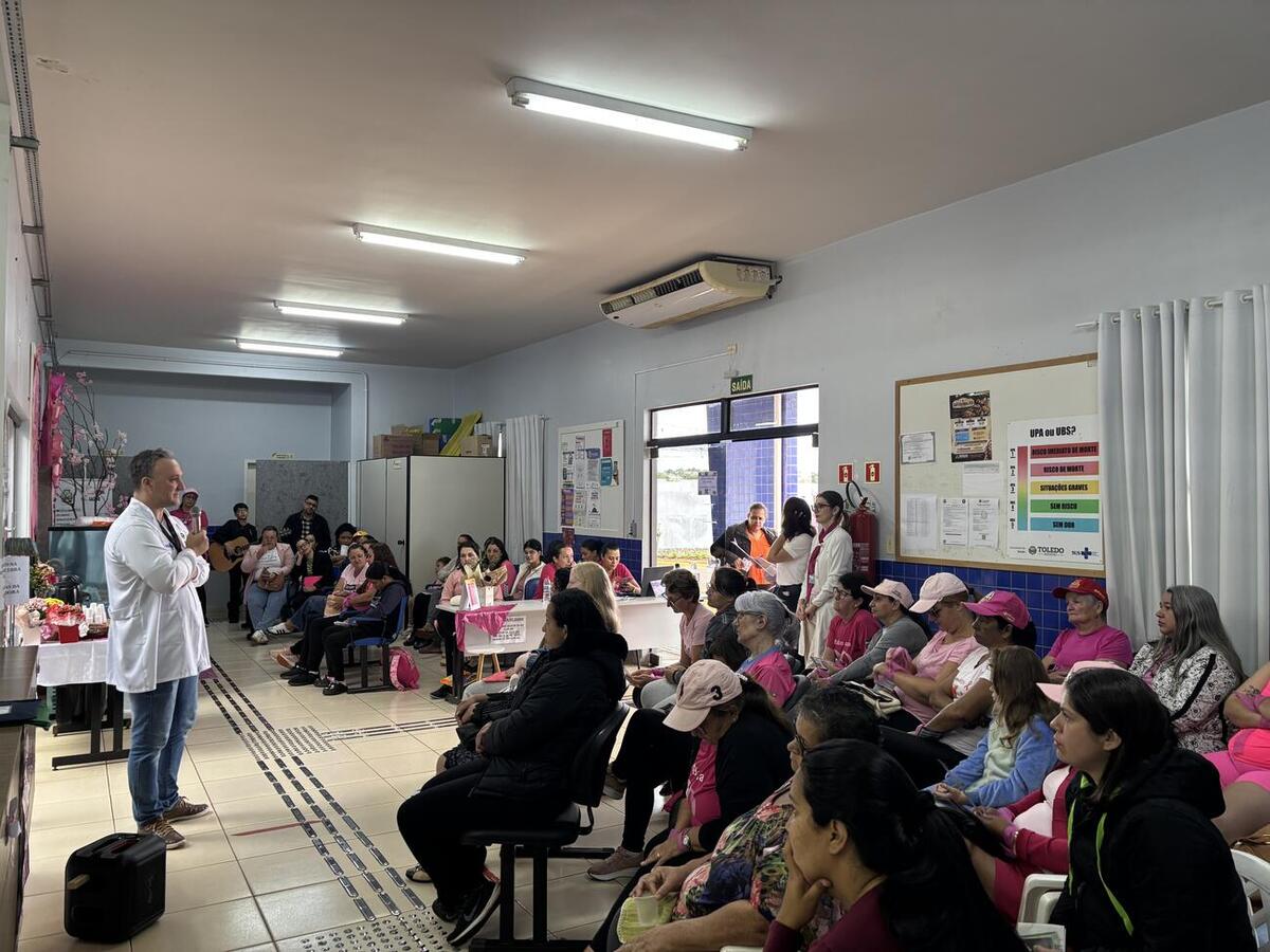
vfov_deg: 53.1
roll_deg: -0.1
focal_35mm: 26
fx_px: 954
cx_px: 635
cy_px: 476
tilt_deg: +0.6
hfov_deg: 67.3
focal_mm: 5.96
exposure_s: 1/60
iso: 100
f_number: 1.6
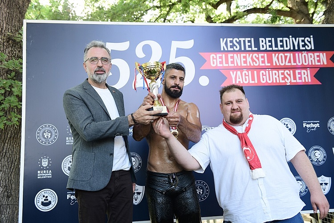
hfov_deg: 54.4
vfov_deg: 37.9
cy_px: 112
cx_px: 167
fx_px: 325
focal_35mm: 35
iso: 1000
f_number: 4.5
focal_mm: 35
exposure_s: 1/160
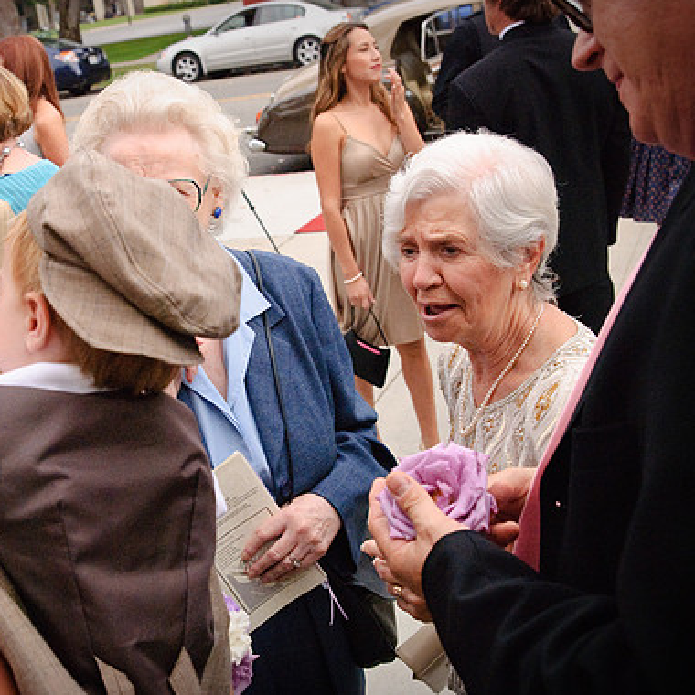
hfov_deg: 32.1
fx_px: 1196
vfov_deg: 32.4
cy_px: 344
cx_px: 216
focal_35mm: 53
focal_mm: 27
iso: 800
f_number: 5.6
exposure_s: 1/1600
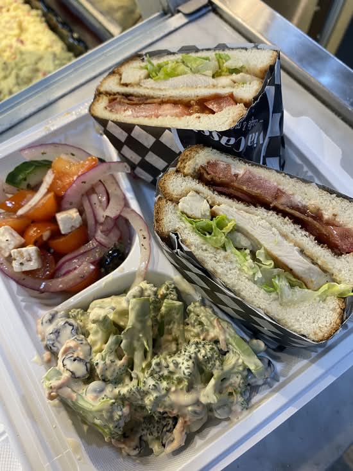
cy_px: 236
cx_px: 176
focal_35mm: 26
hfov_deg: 53.1
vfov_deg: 67.3
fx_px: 353
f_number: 1.8
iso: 80
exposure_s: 1/60
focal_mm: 4.25
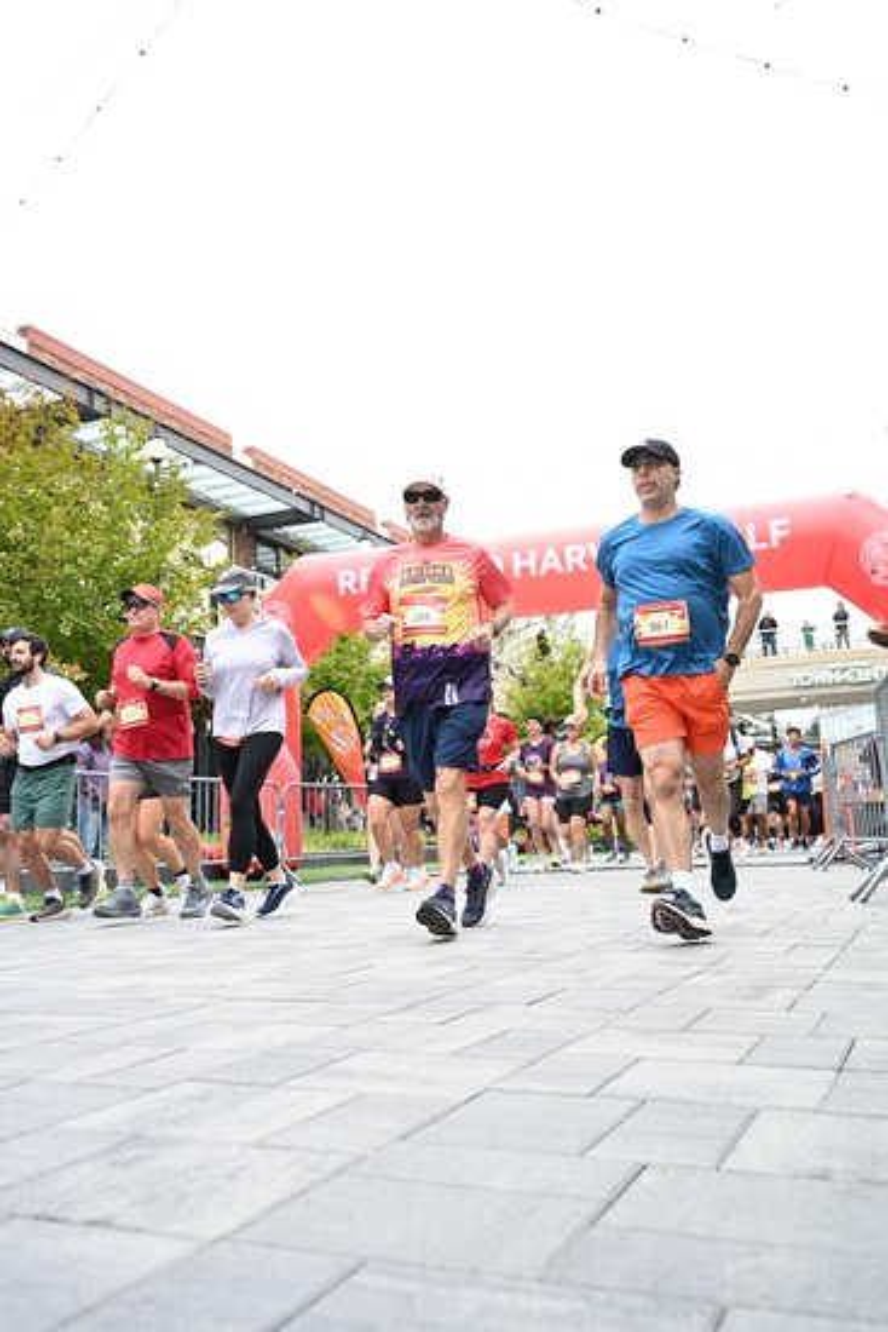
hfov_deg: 41.7
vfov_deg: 59.5
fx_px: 1165
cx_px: 444
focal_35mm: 32
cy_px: 666
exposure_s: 1/640
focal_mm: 31.5
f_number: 4
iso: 2000
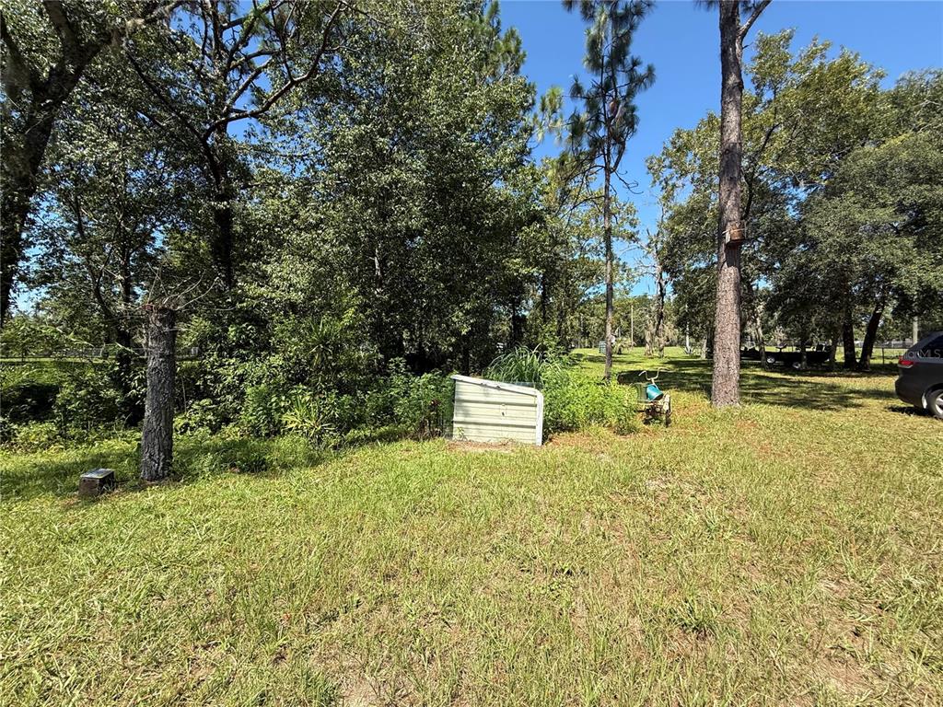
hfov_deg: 102.1
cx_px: 472
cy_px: 354
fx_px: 381
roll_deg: +0.4
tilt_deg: +4.3
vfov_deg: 85.7
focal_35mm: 14
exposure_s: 1/955
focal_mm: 2.22
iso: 50
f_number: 2.2
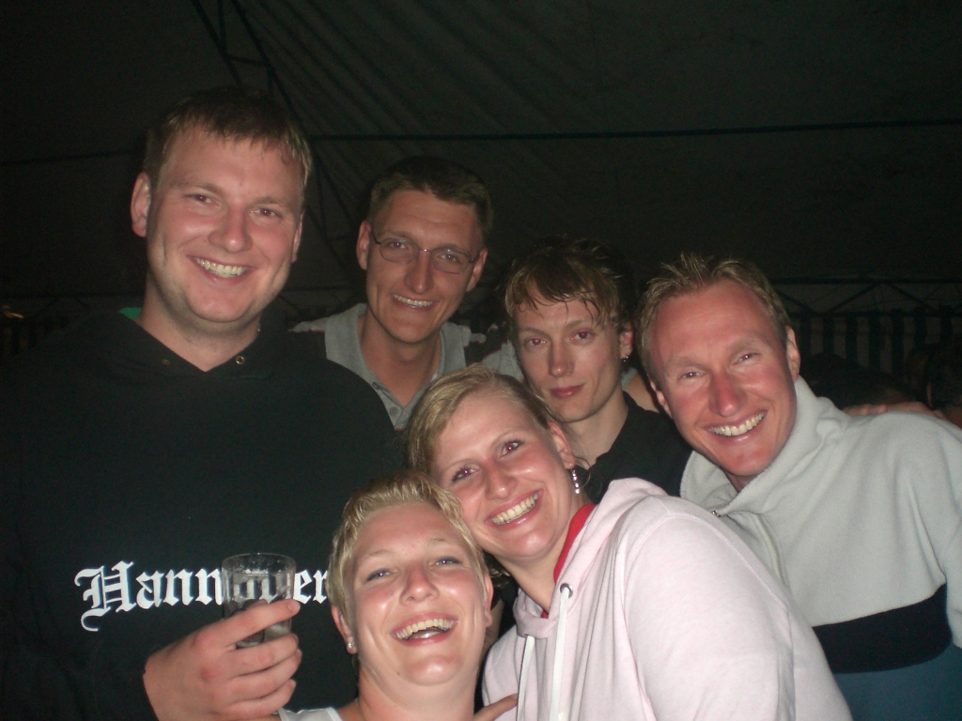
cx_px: 481
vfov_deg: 37.7
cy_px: 360
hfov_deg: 49.0
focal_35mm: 38
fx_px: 1056
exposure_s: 1/30
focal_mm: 6.3
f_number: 3.1
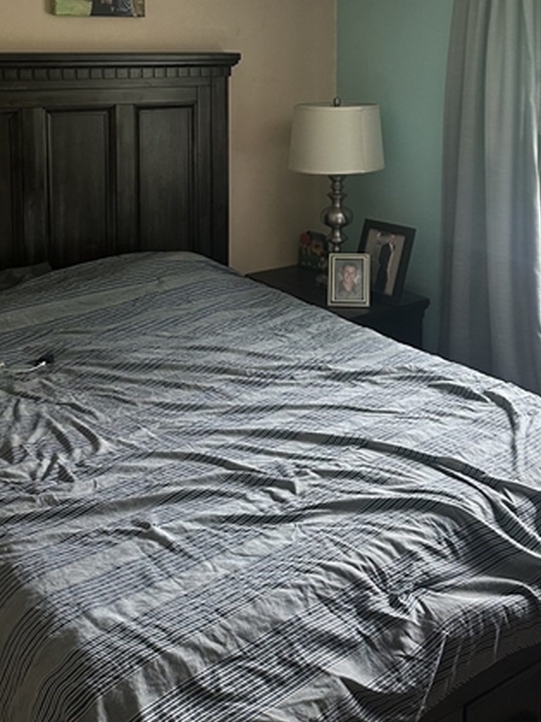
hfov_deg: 32.7
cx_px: 341
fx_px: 917
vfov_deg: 41.1
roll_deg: -1.0
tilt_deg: -6.3
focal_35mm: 44
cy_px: 140
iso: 250
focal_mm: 6.86
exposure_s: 1/60
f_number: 1.78
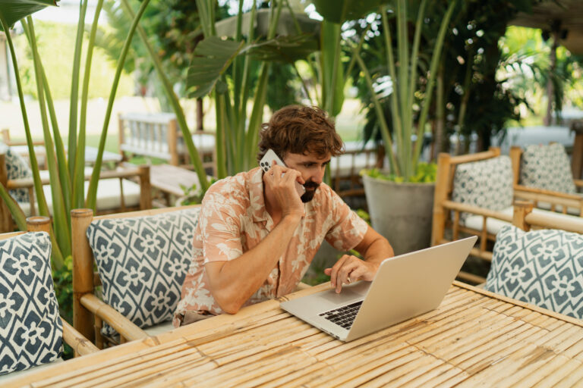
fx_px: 567
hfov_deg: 54.4
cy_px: 194
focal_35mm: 35
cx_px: 292
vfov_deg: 37.9
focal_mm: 35
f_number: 1.6
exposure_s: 1/640
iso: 160
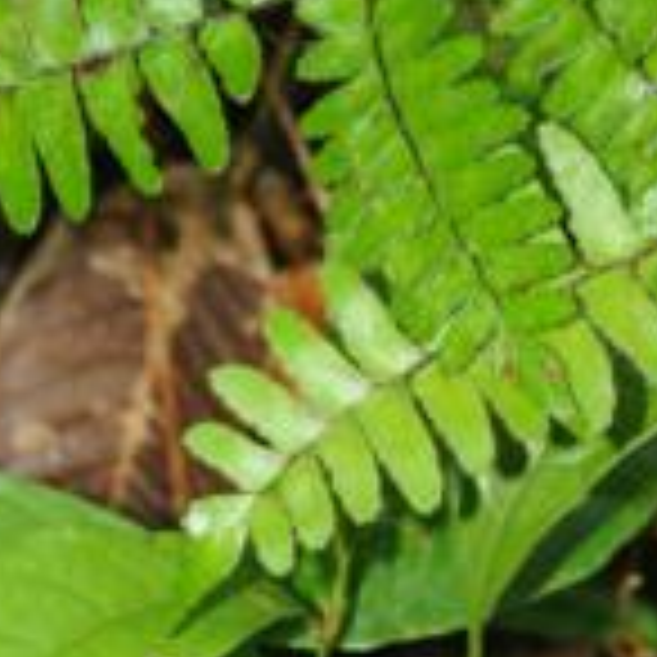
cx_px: 630
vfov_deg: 5.5
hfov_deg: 5.5
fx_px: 6764
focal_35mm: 315
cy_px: -88
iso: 200
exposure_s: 1/60
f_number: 6.3
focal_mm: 60
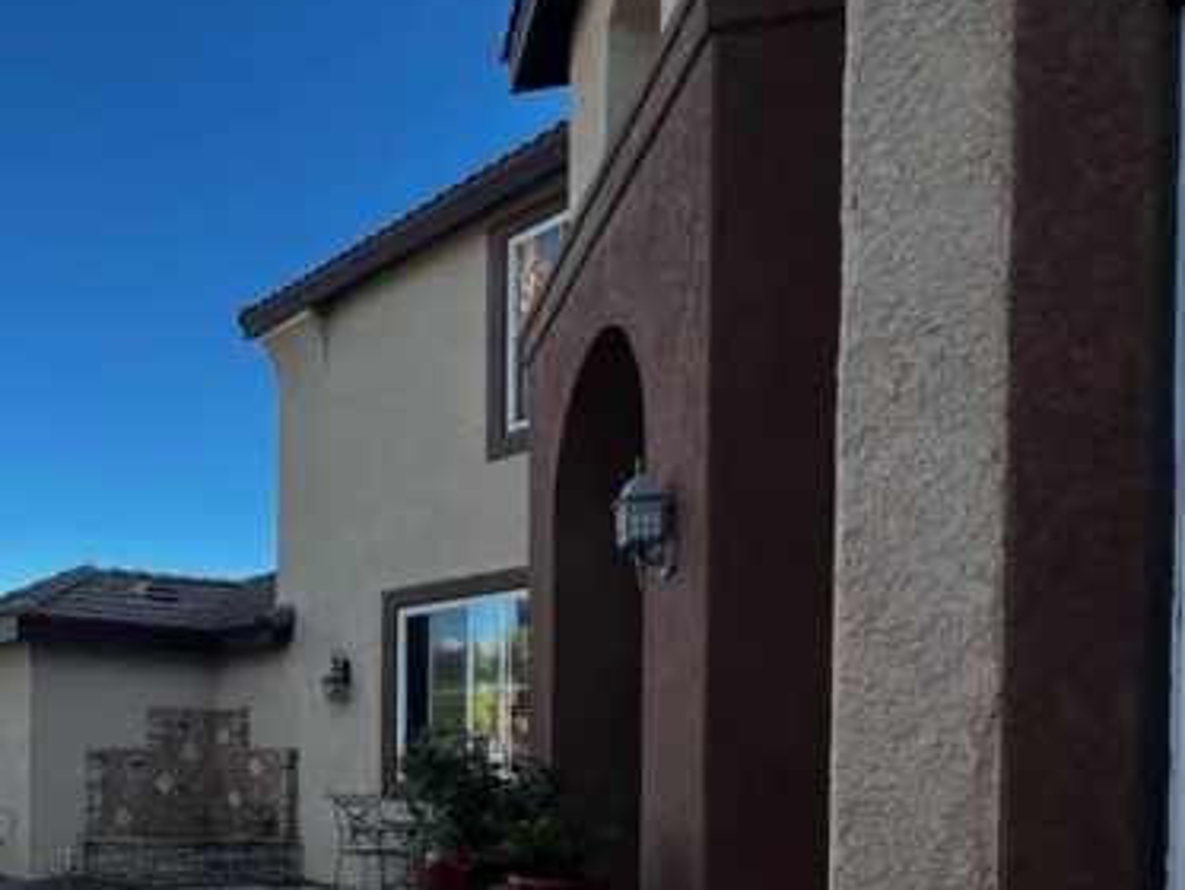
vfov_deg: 48.5
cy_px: 769
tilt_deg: -2.3
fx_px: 890
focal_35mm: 26
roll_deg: -0.2
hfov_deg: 57.7
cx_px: 119
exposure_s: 1/325
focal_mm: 1.57
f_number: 1.8
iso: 32
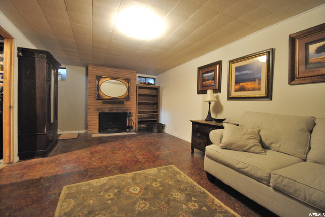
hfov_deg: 100.3
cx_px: 162
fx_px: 136
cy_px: 108
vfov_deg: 77.4
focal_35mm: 15
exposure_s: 1/8
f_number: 3.5
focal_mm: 10
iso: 400
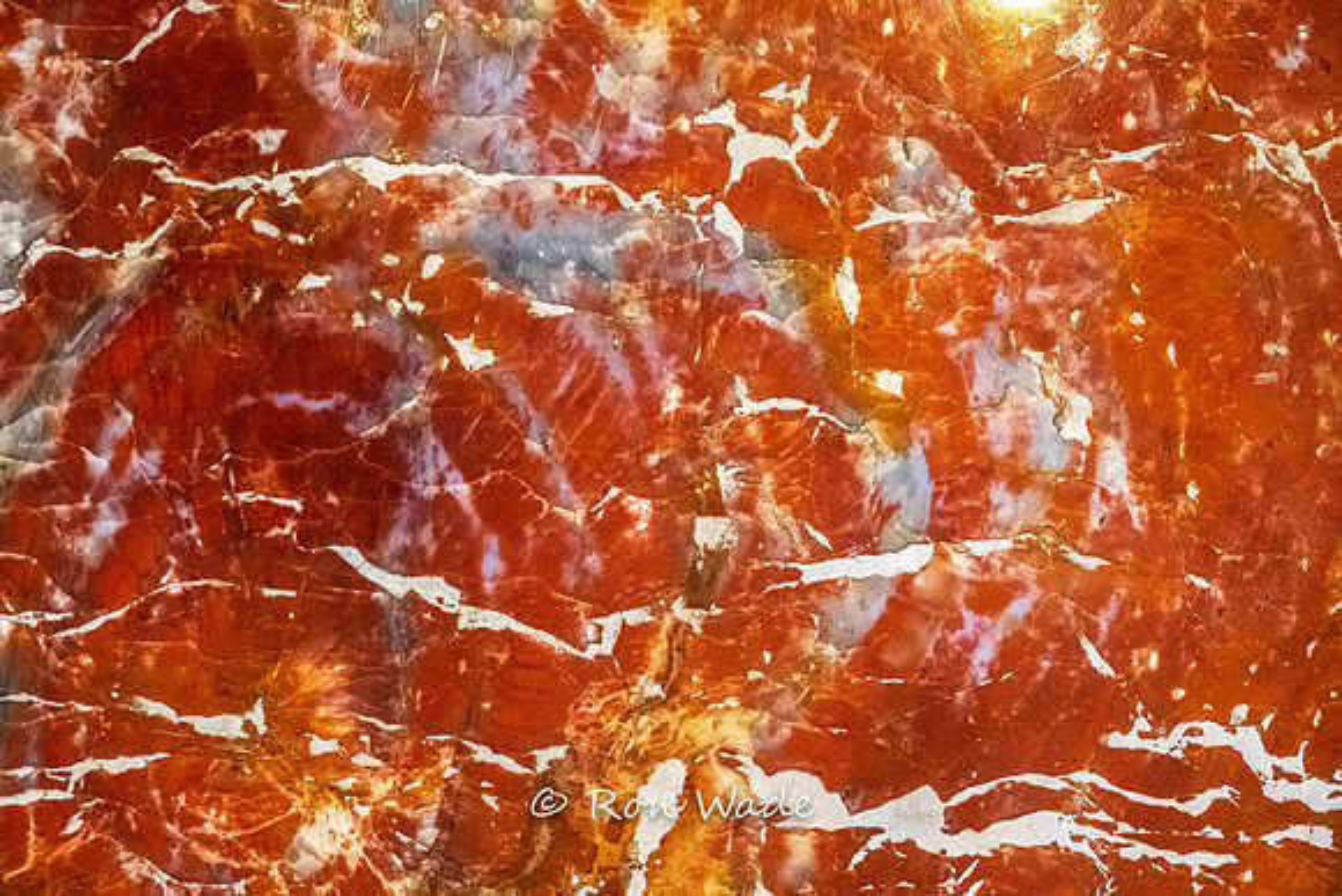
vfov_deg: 10.5
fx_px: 4884
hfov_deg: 15.6
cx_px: 671
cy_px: 448
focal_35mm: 131
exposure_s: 1/250
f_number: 5.6
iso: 4000
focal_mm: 47.94
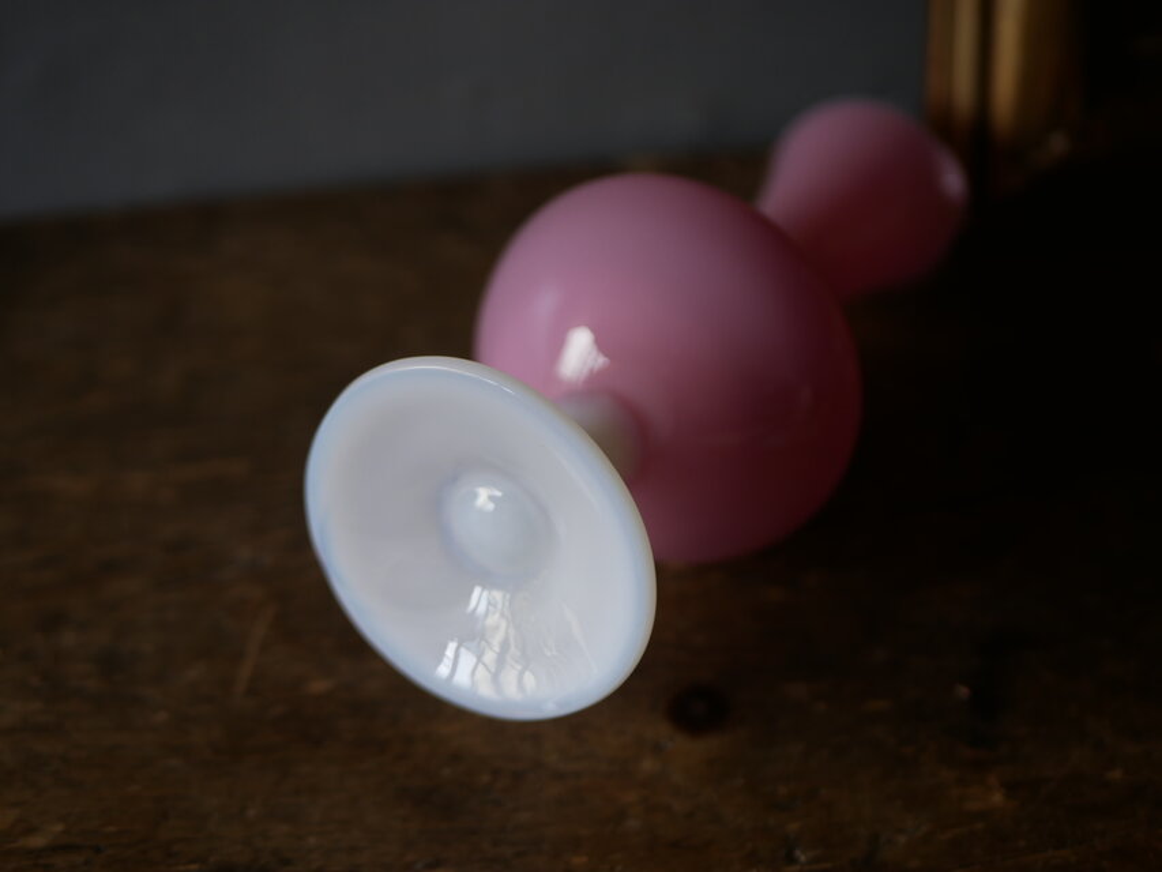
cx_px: 581
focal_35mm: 50
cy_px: 436
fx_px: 1679
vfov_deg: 29.1
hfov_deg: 38.2
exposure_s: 1/200
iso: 200
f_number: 2.2
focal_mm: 25
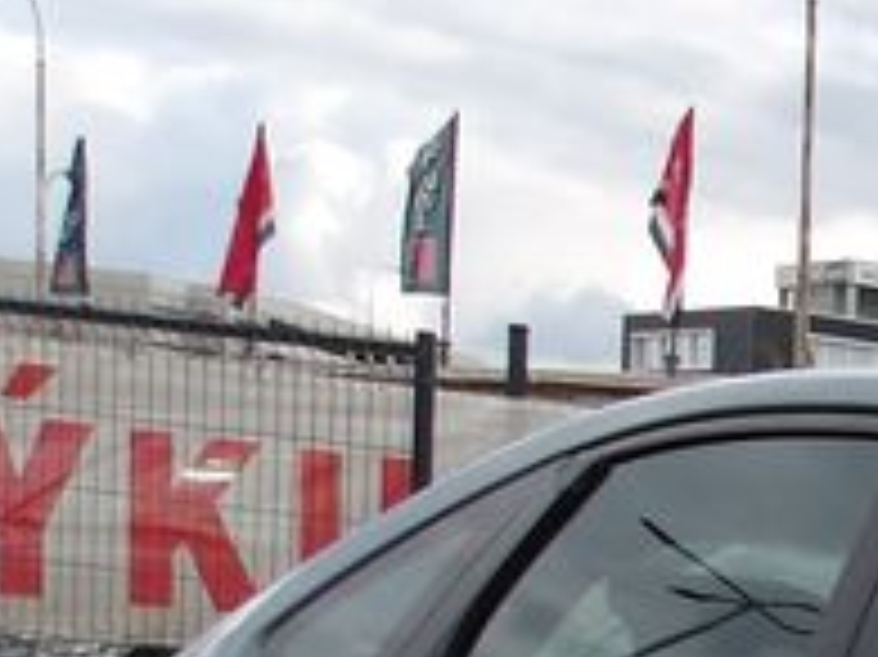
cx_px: 2116
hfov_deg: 11.5
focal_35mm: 142
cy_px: 1404
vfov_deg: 9.6
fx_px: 3599
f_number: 3
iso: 100
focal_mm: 4.9
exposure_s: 1/804
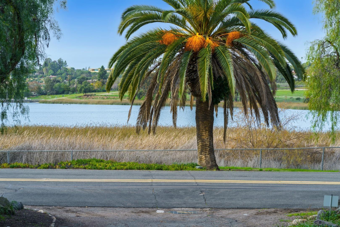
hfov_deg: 23.9
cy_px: 114
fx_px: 803
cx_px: 170
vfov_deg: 16.1
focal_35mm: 85
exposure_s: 1/60
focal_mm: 85
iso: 100
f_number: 10
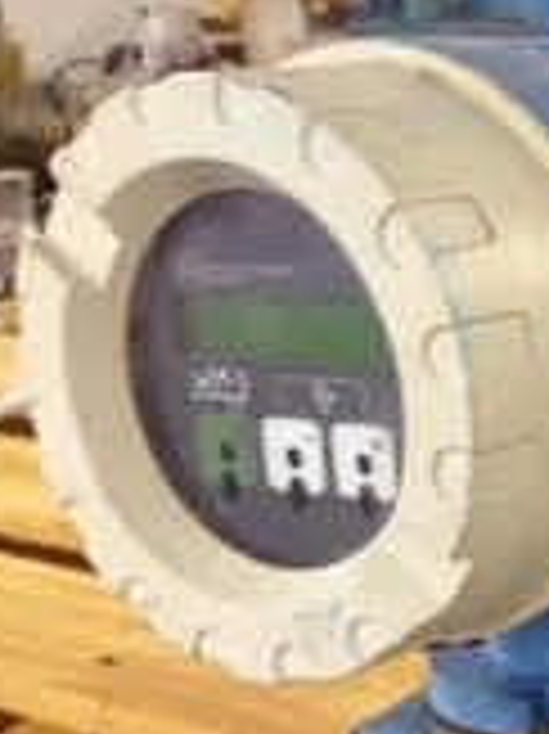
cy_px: 513
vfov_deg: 22.6
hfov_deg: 16.2
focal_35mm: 86
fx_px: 1821
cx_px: 724
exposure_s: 1/20
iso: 160
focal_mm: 4.28
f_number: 2.4
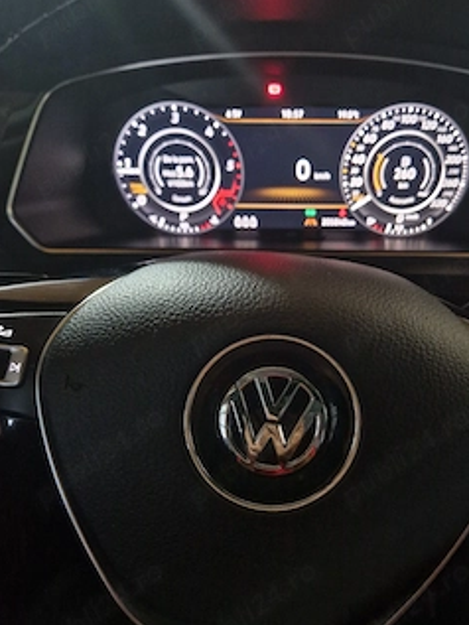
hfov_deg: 47.8
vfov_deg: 61.6
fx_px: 524
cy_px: 327
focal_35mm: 29
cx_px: 292
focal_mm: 5.4
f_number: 1.8
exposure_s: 1/24
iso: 1250
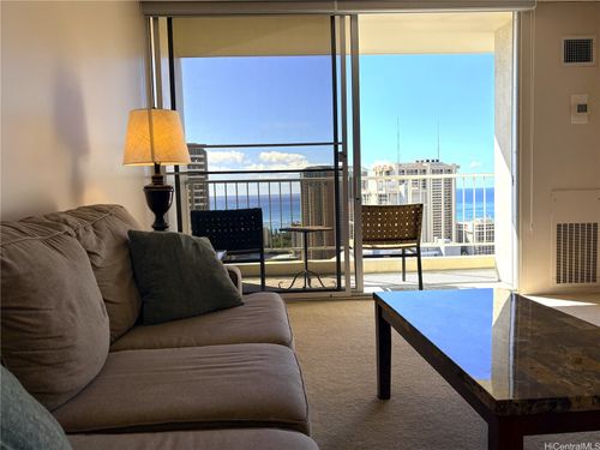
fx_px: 520
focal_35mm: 30
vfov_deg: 46.8
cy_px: 225
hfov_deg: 60.0
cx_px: 300
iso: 64
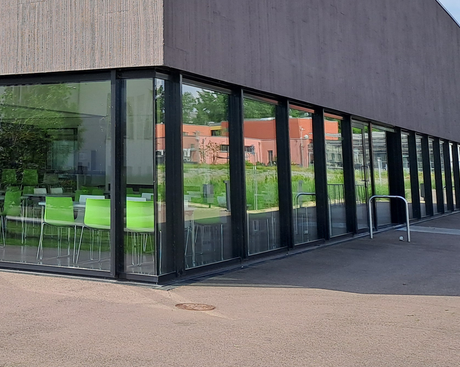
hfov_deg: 31.2
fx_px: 790
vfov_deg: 25.3
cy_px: 28
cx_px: 62
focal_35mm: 58
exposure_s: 1/1522
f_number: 1.8
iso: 32
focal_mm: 4.65
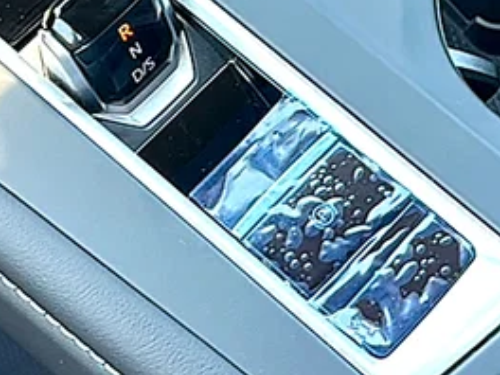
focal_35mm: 98
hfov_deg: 20.0
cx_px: 256
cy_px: -3
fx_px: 1416
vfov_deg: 14.8
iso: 64
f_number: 1.78
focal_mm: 6.86
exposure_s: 1/104
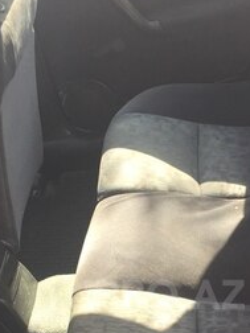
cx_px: 143
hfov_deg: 25.6
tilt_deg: -47.7
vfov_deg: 32.3
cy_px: 295
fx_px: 549
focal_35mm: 57
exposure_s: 1/100
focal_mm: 4.15
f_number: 2.2
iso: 40
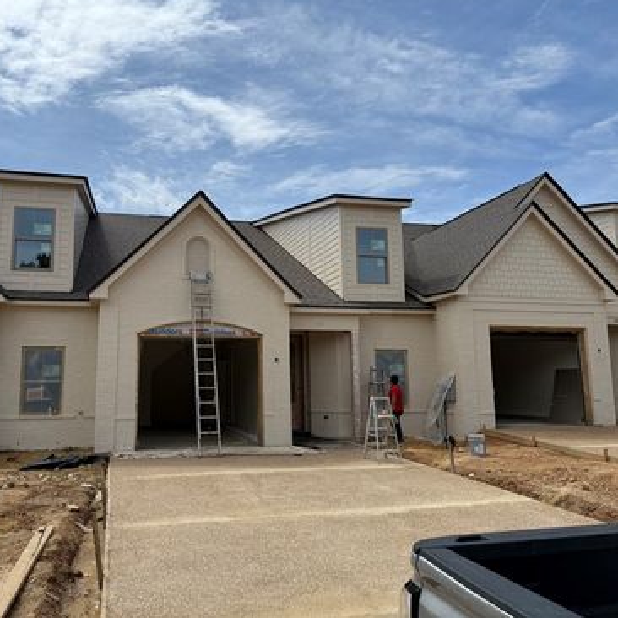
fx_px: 586
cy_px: 303
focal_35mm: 29
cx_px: 247
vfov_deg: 55.6
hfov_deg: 55.2
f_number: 1.78
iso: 80
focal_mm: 6.76
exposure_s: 1/7353
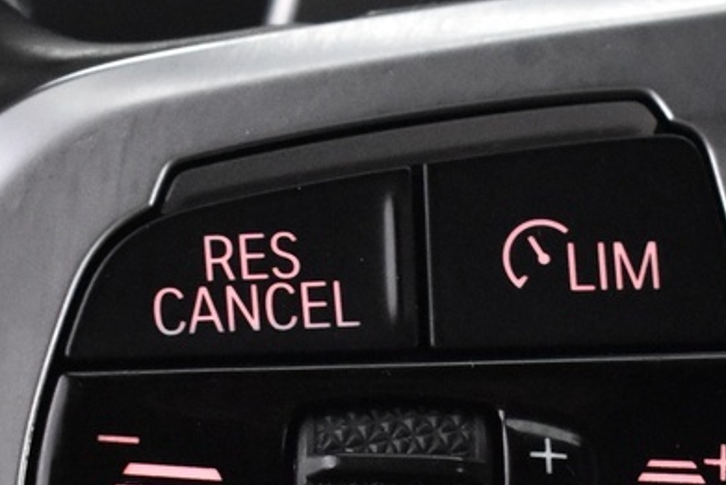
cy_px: 489
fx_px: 4014
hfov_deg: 10.3
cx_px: 431
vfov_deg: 6.9
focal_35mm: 199
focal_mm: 32
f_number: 4.5
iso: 3200
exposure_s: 1/25
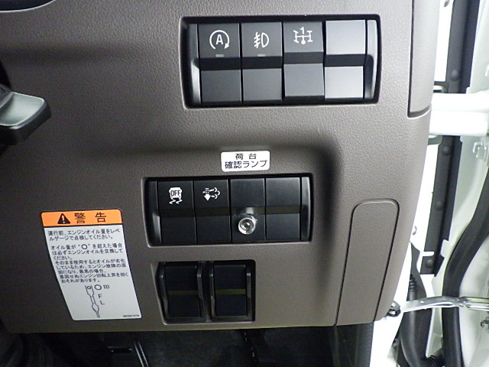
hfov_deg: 63.4
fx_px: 396
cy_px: 184
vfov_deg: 49.7
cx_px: 244
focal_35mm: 28
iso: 500
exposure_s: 1/40
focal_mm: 5
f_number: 3.5
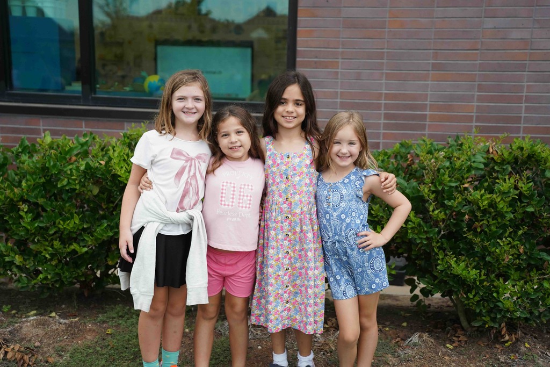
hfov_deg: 44.5
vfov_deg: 30.5
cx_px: 275
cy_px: 184
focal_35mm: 44
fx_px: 672
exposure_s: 1/3200
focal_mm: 44
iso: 1600
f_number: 2.8
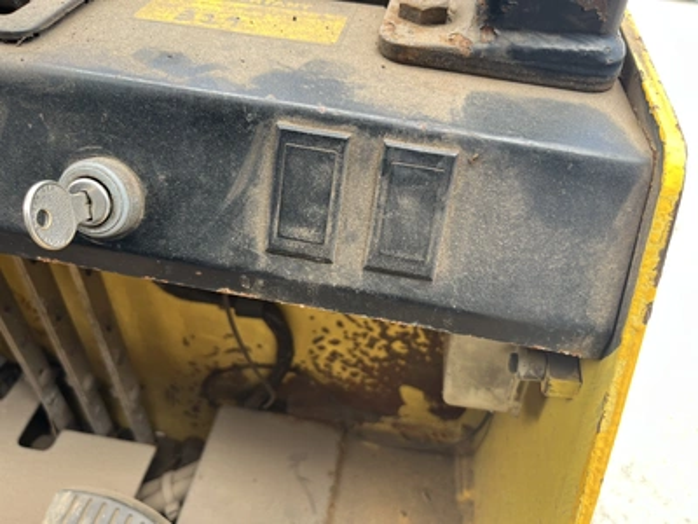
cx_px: 349
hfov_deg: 67.3
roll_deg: -7.0
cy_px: 262
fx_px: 524
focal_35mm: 26
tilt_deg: -32.0
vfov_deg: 53.1
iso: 32
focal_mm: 5.1
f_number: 1.6
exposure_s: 1/122
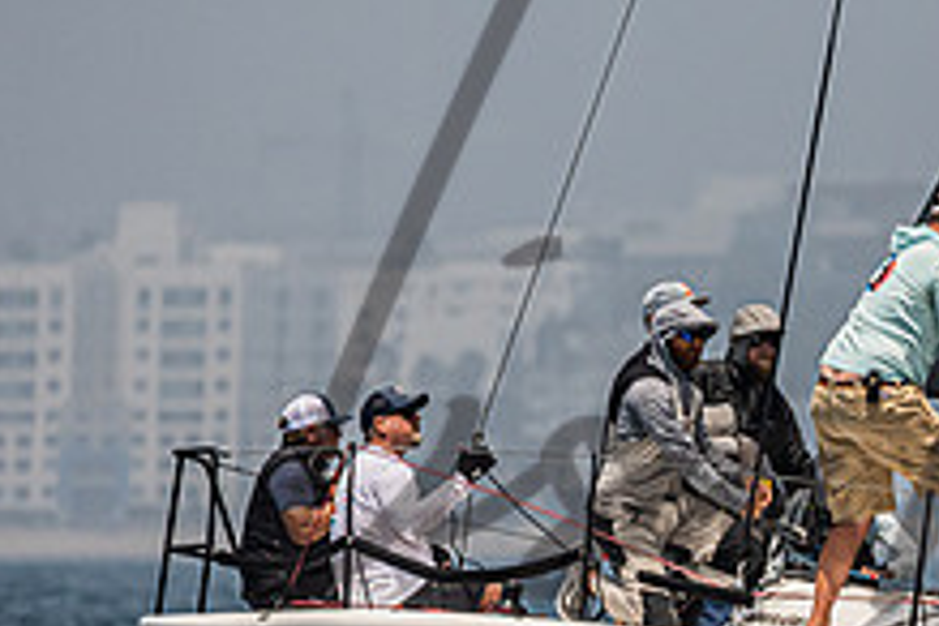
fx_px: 27724
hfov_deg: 1.9
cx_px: 976
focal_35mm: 1063
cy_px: 399
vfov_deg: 1.3
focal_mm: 310
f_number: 6.3
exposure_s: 1/5000
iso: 400
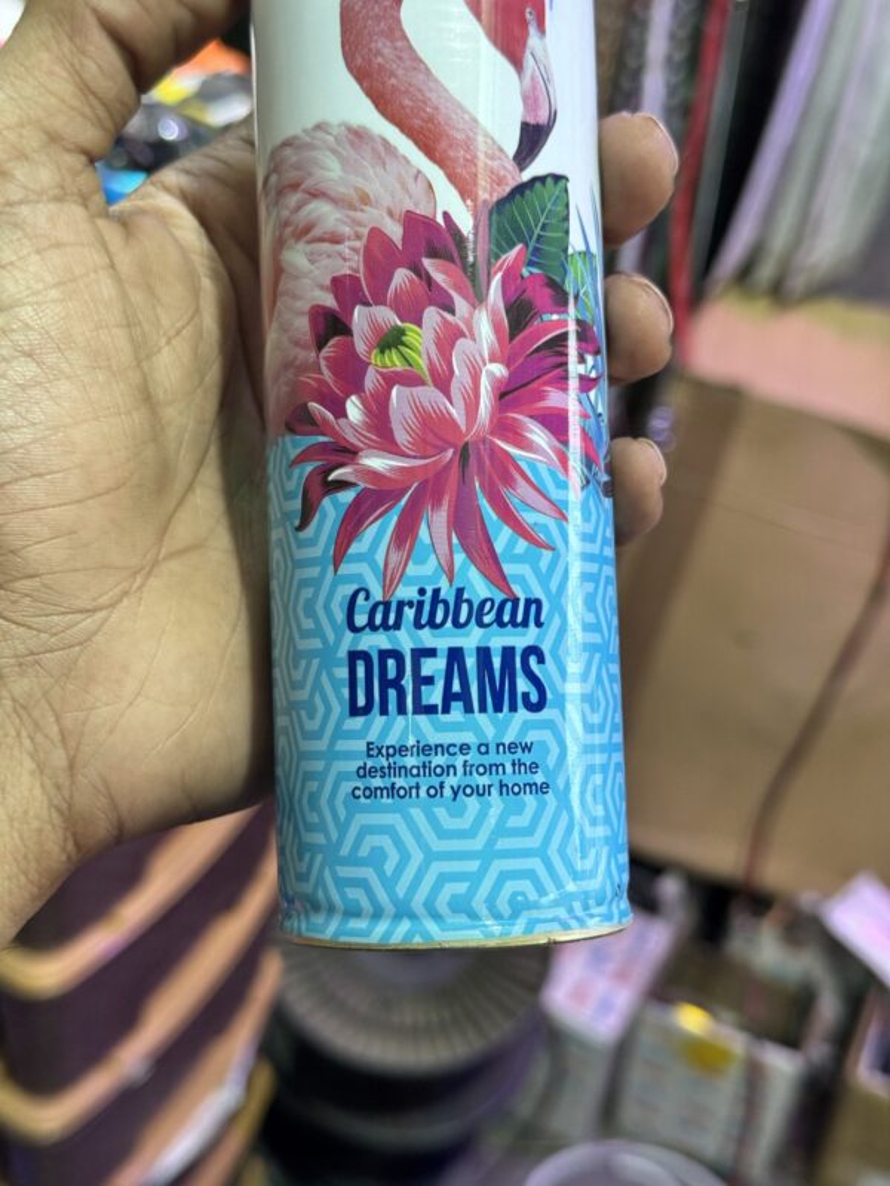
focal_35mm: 48
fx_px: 1645
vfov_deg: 39.7
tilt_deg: -37.4
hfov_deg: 30.3
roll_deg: -7.6
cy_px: 593
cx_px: 445
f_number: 1.78
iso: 160
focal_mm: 6.76
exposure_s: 1/50
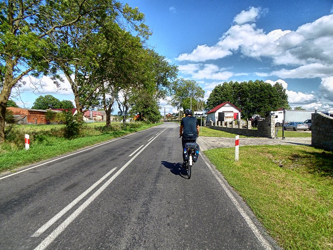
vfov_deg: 61.1
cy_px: 125
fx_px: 212
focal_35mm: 22
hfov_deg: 76.4
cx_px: 166
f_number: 3
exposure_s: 1/1250
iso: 100
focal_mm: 4
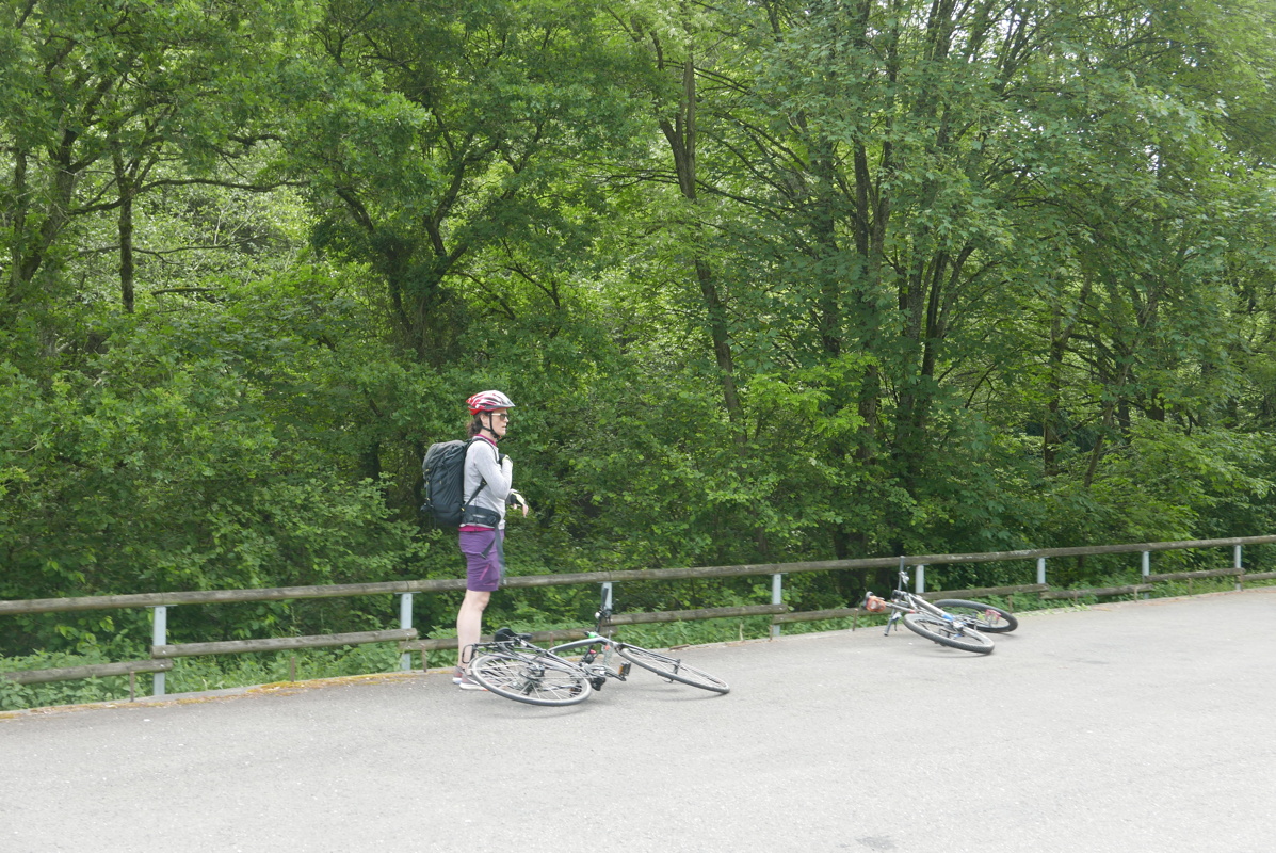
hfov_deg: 41.9
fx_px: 1667
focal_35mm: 47
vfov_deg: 28.7
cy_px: 426
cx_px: 638
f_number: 4
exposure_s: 1/125
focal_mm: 21.3
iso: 200
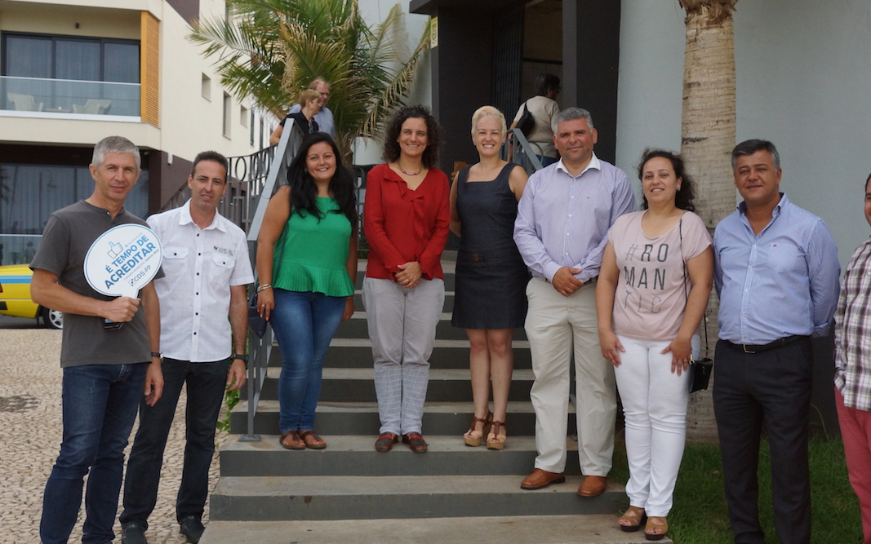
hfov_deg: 45.2
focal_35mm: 44
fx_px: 1045
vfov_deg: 29.2
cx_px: 463
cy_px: 323
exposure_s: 1/1250
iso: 800
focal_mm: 24
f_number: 8
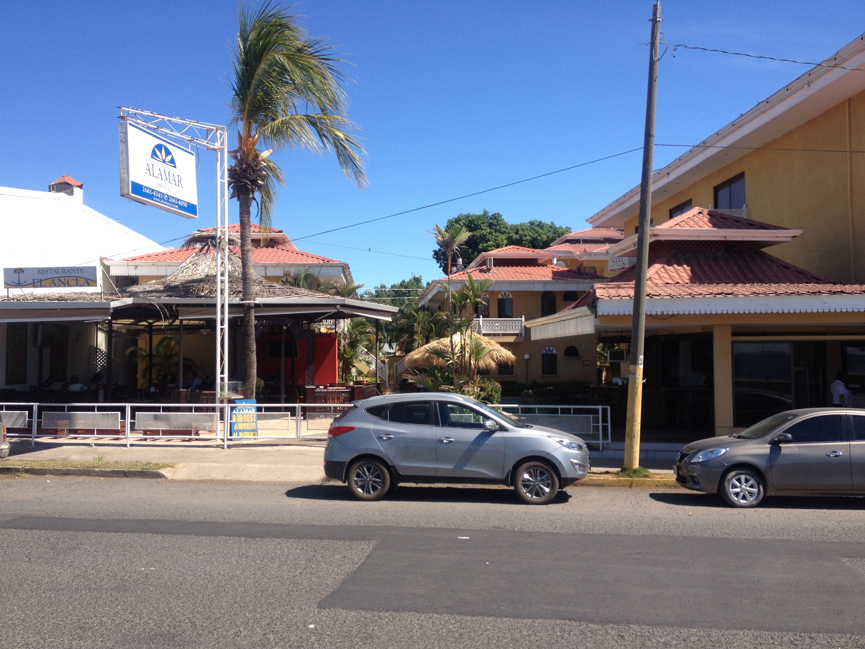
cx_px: 432
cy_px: 324
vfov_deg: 40.7
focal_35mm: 35
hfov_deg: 52.6
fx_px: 875
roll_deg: +0.4
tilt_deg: -0.3
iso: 50
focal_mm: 4.28
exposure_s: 1/1255
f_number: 2.4
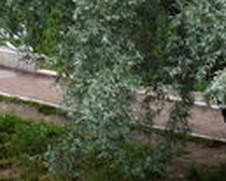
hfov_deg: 2.0
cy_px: -65
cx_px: -377
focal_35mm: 983
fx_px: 6570
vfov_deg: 1.6
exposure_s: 1/200
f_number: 6.3
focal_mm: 100
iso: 100
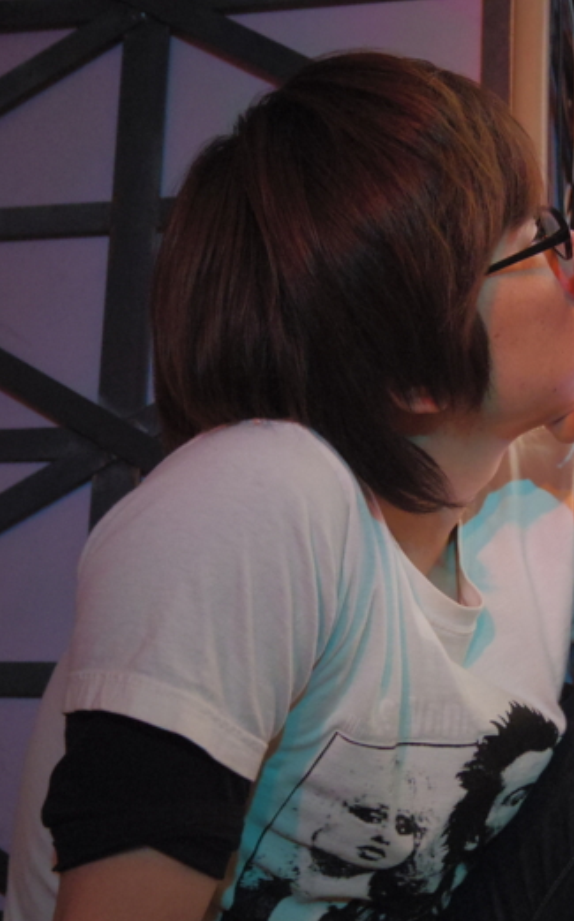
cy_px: 460
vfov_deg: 30.6
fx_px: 1679
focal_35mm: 67
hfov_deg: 19.1
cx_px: 491
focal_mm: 8.5
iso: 800
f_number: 1.9
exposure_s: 1/60
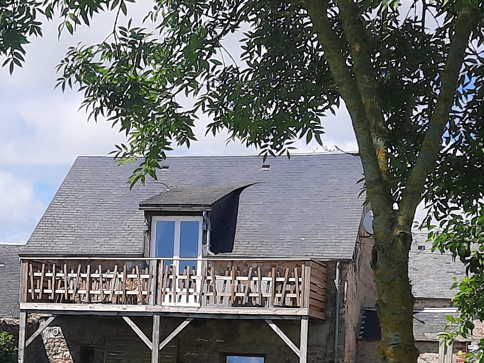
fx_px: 1258
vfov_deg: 16.2
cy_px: 317
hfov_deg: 21.6
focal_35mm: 90
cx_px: 116
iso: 32
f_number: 2
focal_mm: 4.6
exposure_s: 1/1357
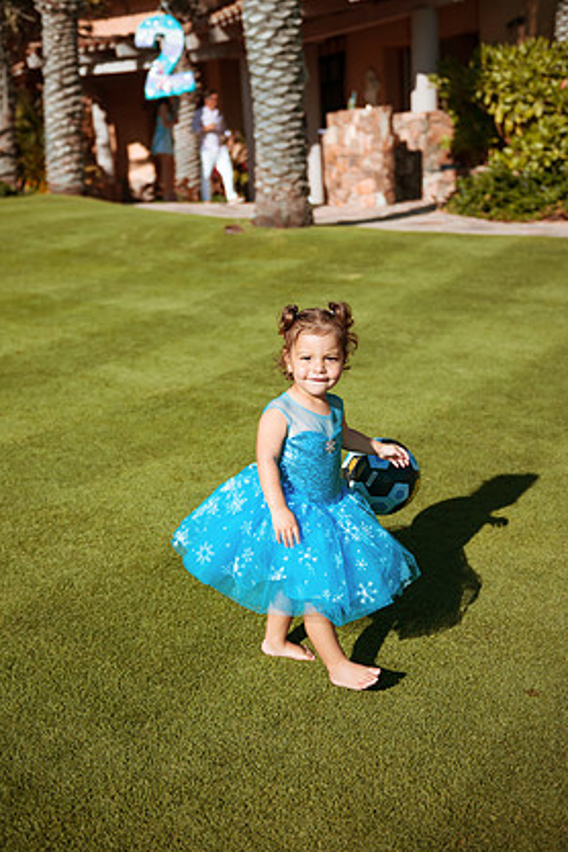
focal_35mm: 41
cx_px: 284
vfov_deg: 47.4
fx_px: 970
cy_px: 407
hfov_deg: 32.6
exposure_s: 1/5000
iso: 250
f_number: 2.8
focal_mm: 38
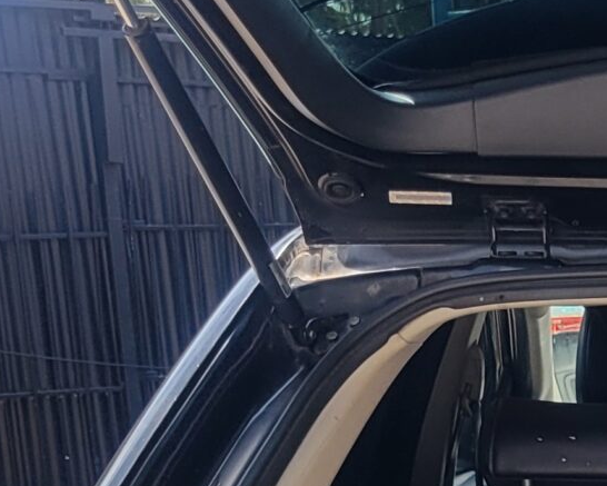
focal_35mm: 119
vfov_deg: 12.4
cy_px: 724
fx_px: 2138
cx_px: 949
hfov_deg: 14.8
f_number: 1.8
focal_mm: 5.4
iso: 40
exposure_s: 1/474
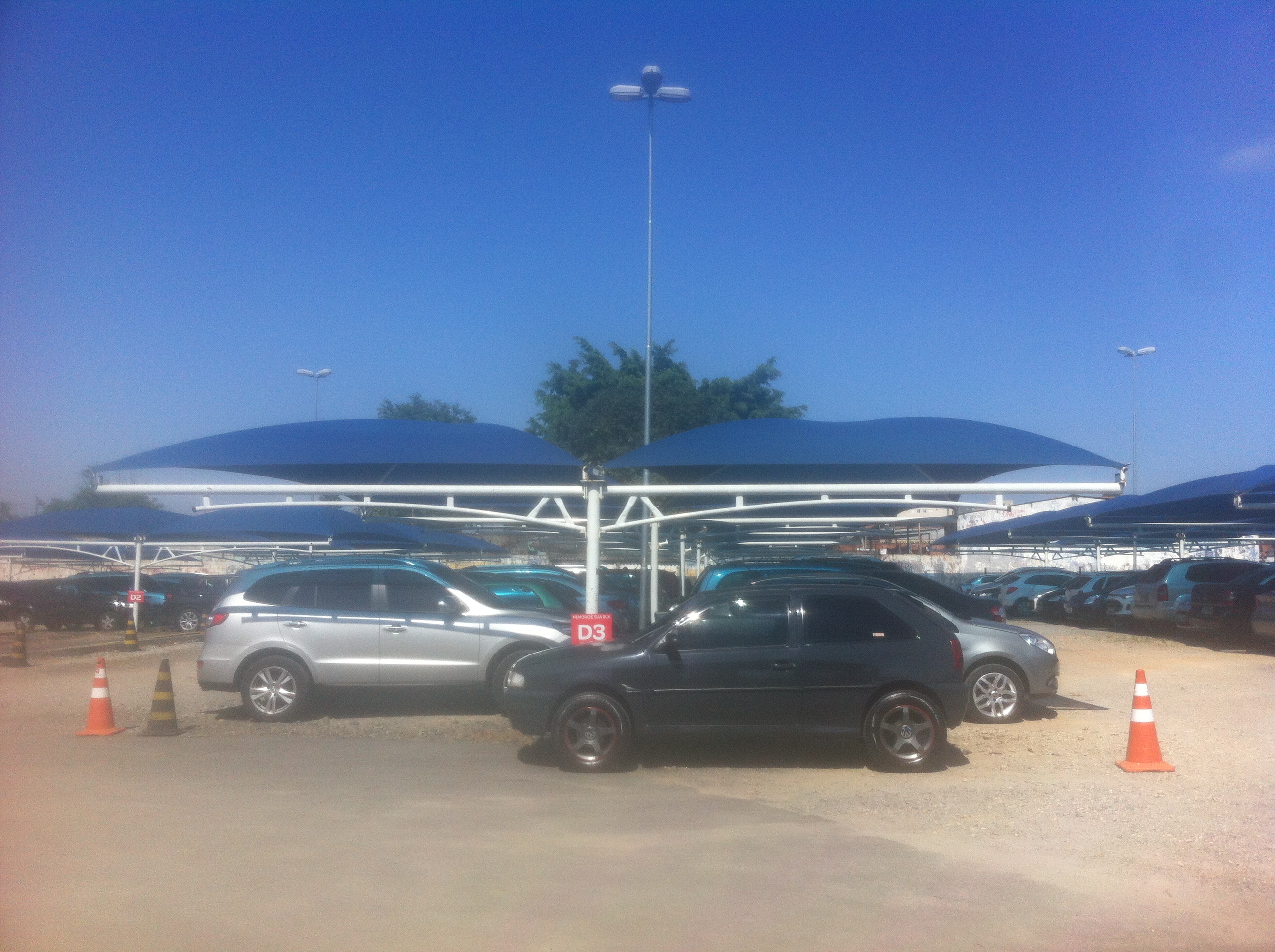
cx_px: 638
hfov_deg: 52.7
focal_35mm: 35
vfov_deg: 40.6
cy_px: 476
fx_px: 1287
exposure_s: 1/1885
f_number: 2.8
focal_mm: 3.85
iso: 80
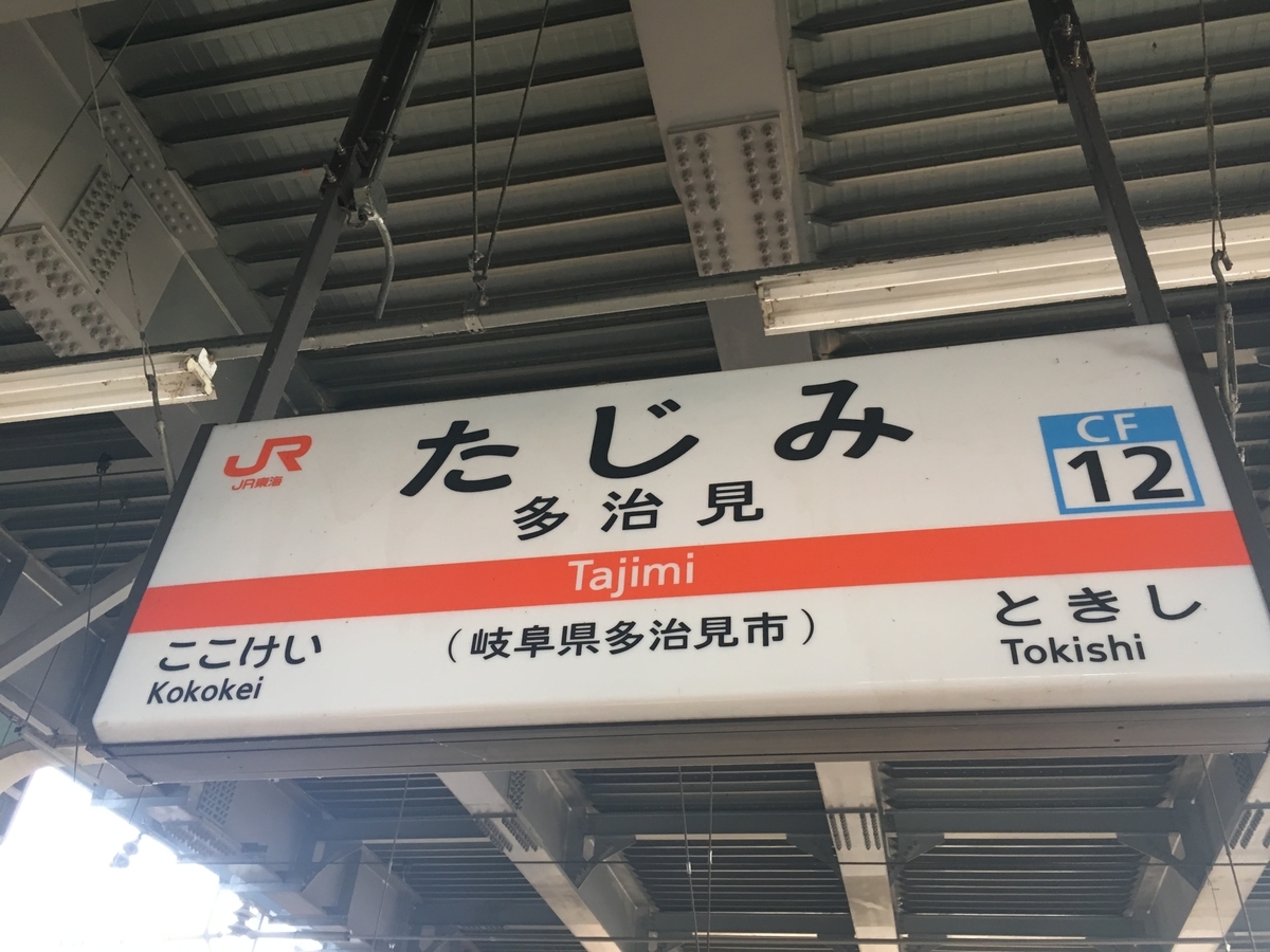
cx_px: 635
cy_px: 476
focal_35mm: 29
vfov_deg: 48.2
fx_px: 1064
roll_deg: -2.3
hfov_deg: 61.7
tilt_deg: +37.5
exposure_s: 1/30
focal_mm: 4.15
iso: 40
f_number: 2.2
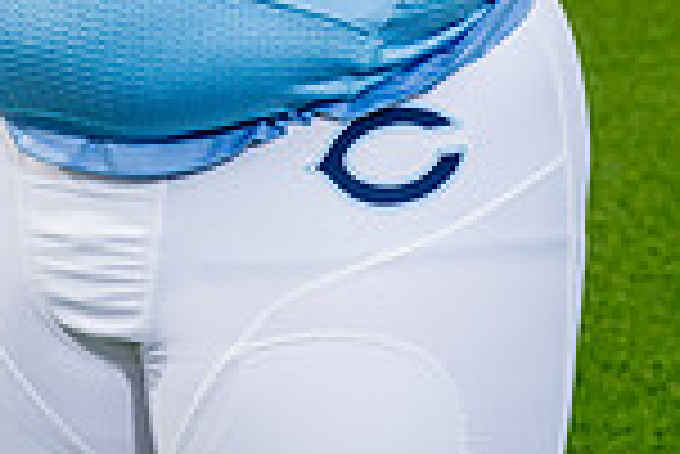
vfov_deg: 6.4
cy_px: -553
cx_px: 194
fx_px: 3933
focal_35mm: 208
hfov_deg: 9.9
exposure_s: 1/250
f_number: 6.3
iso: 160
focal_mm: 70
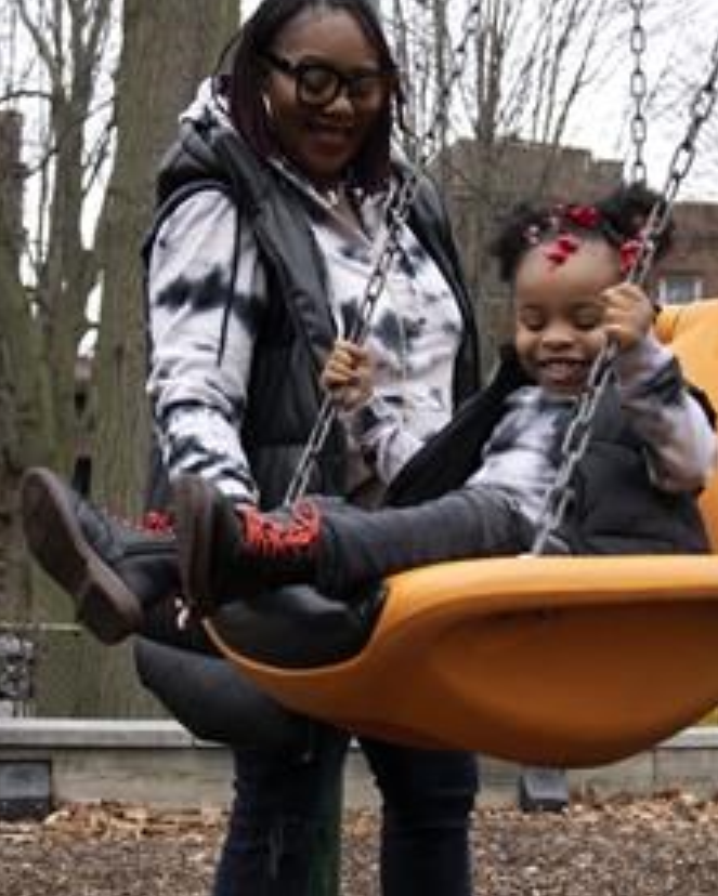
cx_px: 429
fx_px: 1407
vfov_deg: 35.3
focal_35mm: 53
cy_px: 518
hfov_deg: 28.6
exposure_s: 1/320
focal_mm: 24
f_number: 3.2
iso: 400
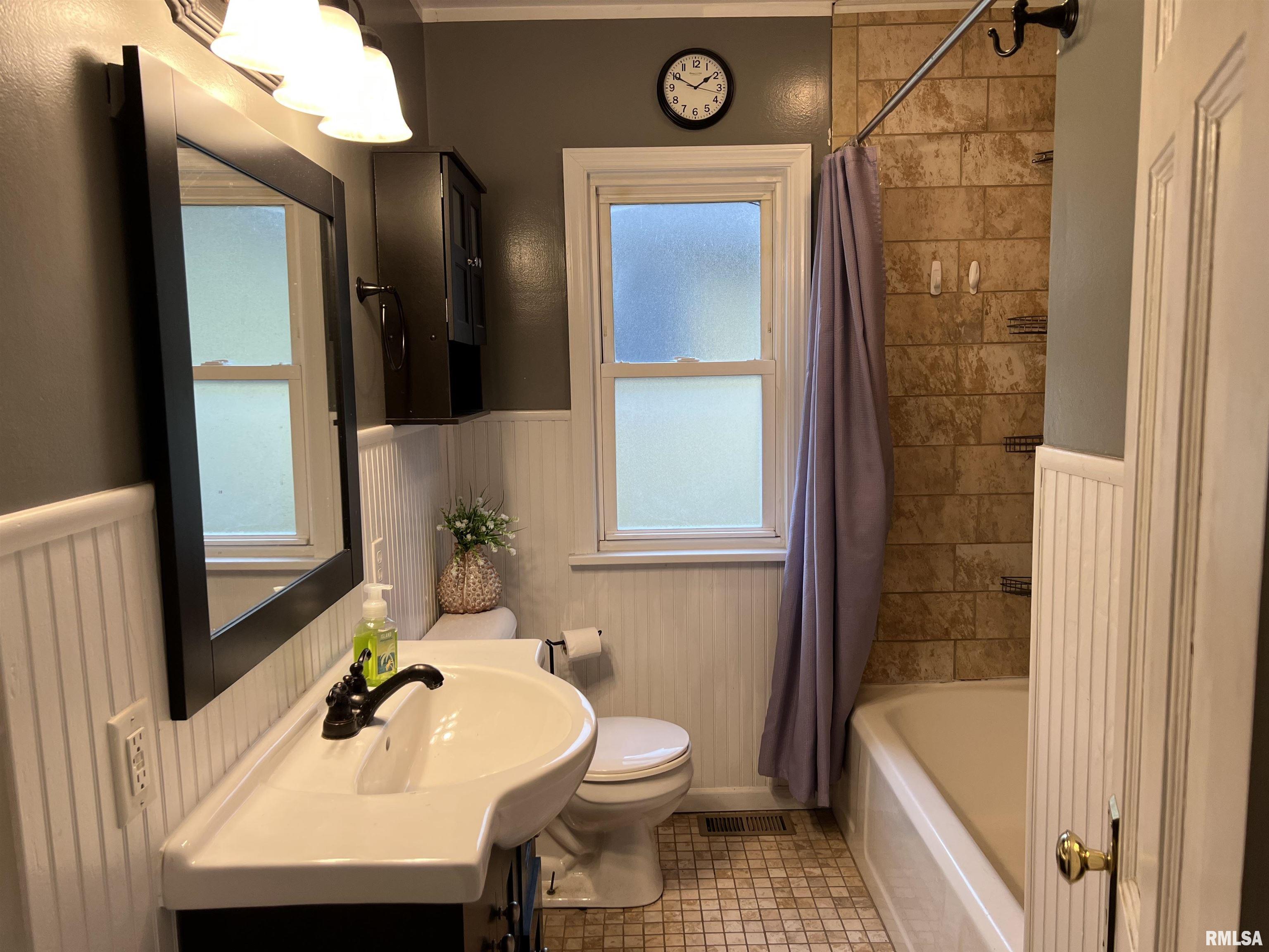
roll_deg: +1.9
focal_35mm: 26
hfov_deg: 67.3
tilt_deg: -6.8
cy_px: 476
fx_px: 953
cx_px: 634
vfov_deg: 53.1
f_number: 1.5
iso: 80
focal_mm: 5.7
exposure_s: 1/60
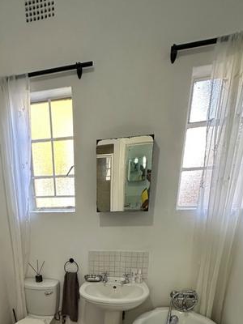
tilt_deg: -25.0
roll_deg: +0.6
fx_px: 262
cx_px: 67
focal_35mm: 28
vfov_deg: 53.3
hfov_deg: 48.2
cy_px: 306
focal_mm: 2.22
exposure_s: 1/100
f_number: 2.2
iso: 250
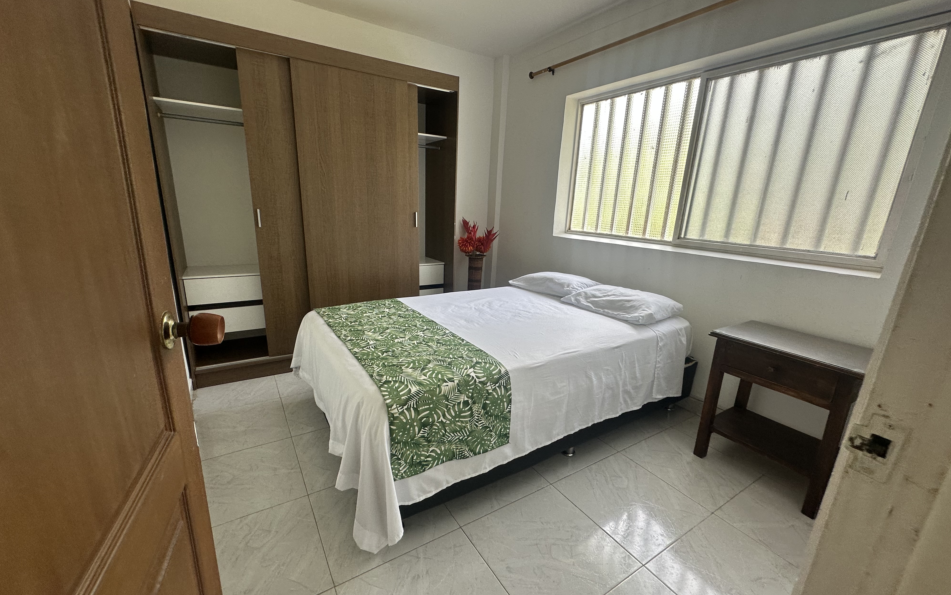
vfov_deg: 74.8
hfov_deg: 101.5
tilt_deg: -10.9
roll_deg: -2.8
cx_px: 477
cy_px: 309
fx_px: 389
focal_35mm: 15
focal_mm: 2.22
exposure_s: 1/99
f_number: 2.2
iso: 80
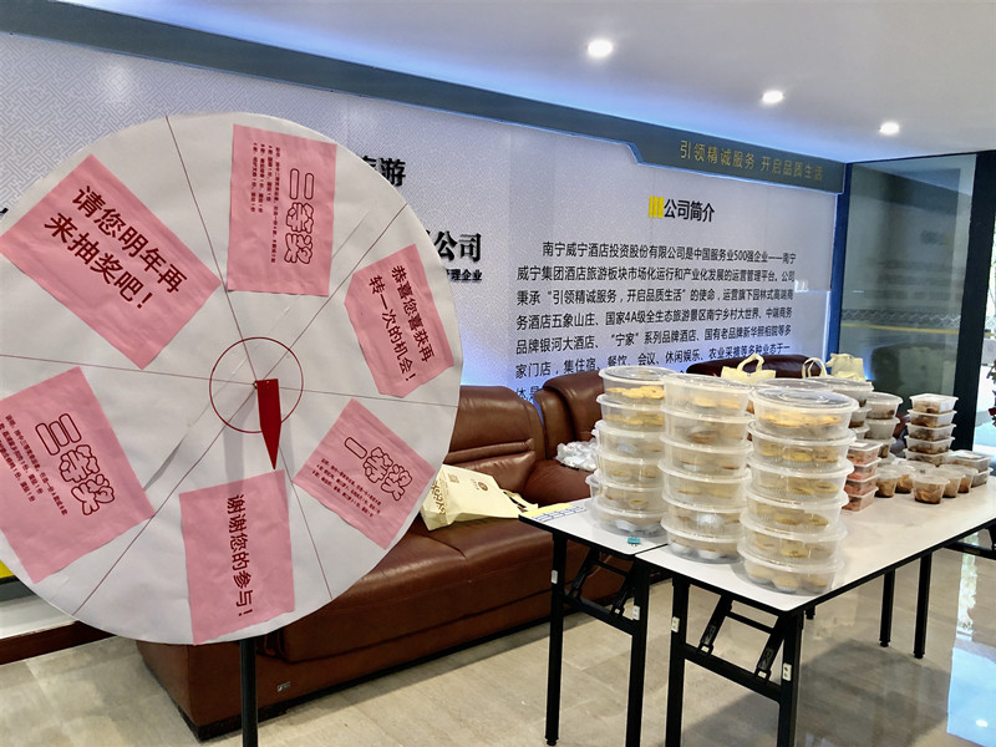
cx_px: 498
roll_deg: -1.1
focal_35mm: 28
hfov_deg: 63.4
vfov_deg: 49.7
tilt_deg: -7.0
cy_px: 374
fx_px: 806
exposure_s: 1/17
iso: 64
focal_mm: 4
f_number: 1.8
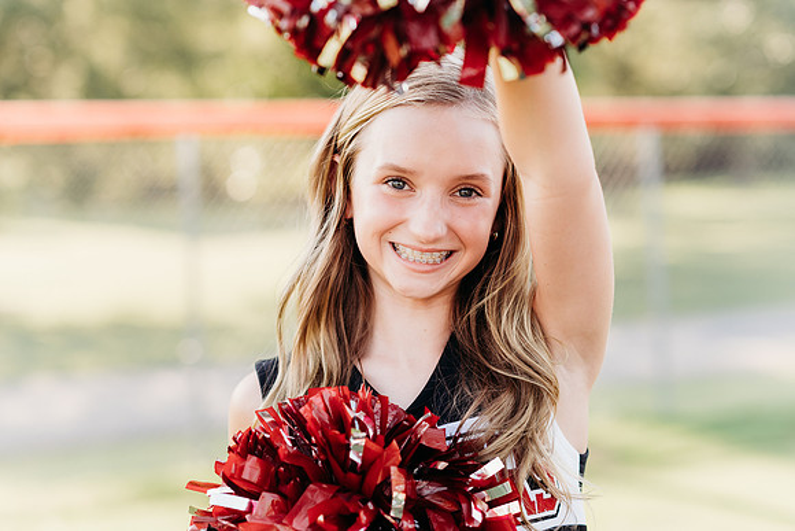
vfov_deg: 16.1
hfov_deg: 23.9
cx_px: 398
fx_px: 1877
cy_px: 266
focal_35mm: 85
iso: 200
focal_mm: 85
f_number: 2.8
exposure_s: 1/500
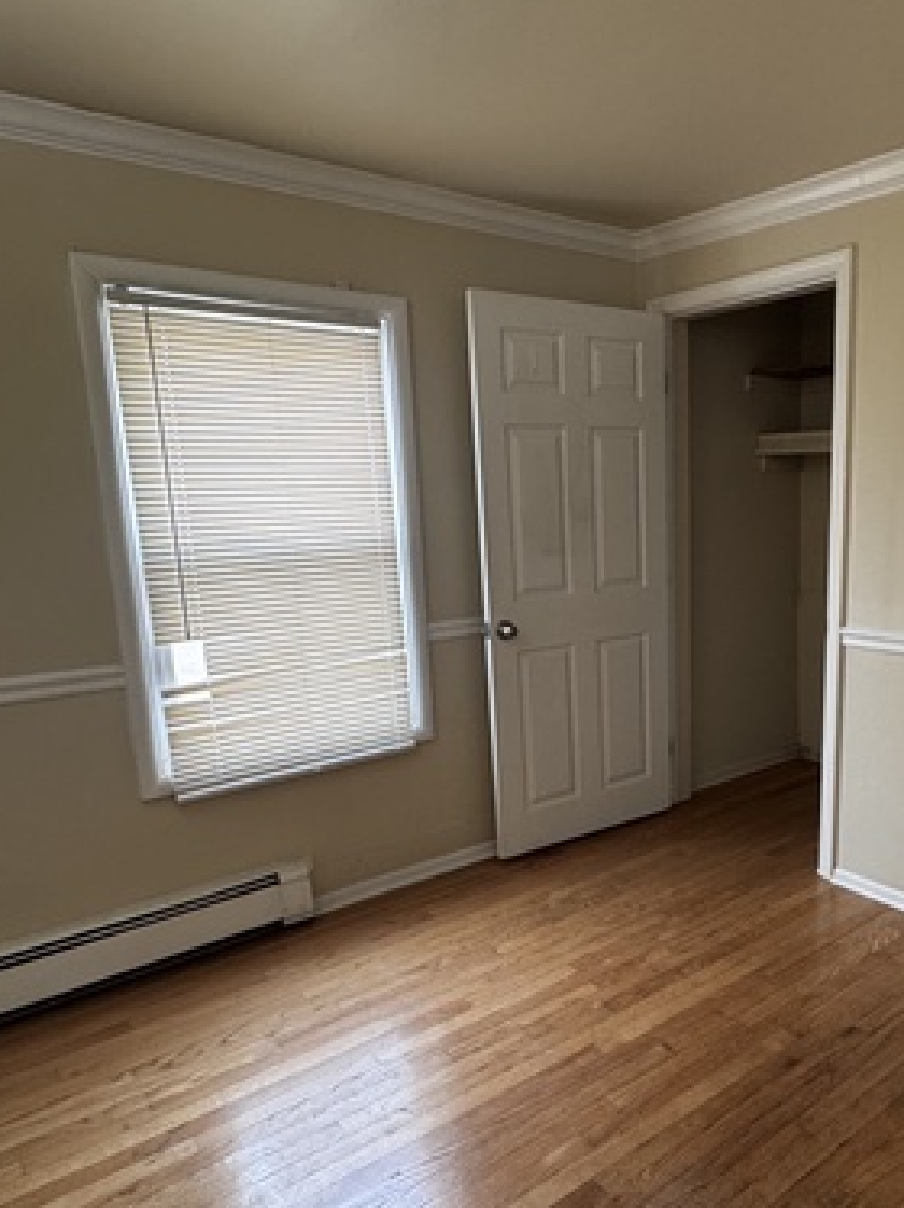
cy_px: 670
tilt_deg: -11.3
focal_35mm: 25
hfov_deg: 53.3
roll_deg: +1.7
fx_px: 871
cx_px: 633
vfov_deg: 69.2
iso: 250
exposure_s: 1/60
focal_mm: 2.22
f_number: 2.2
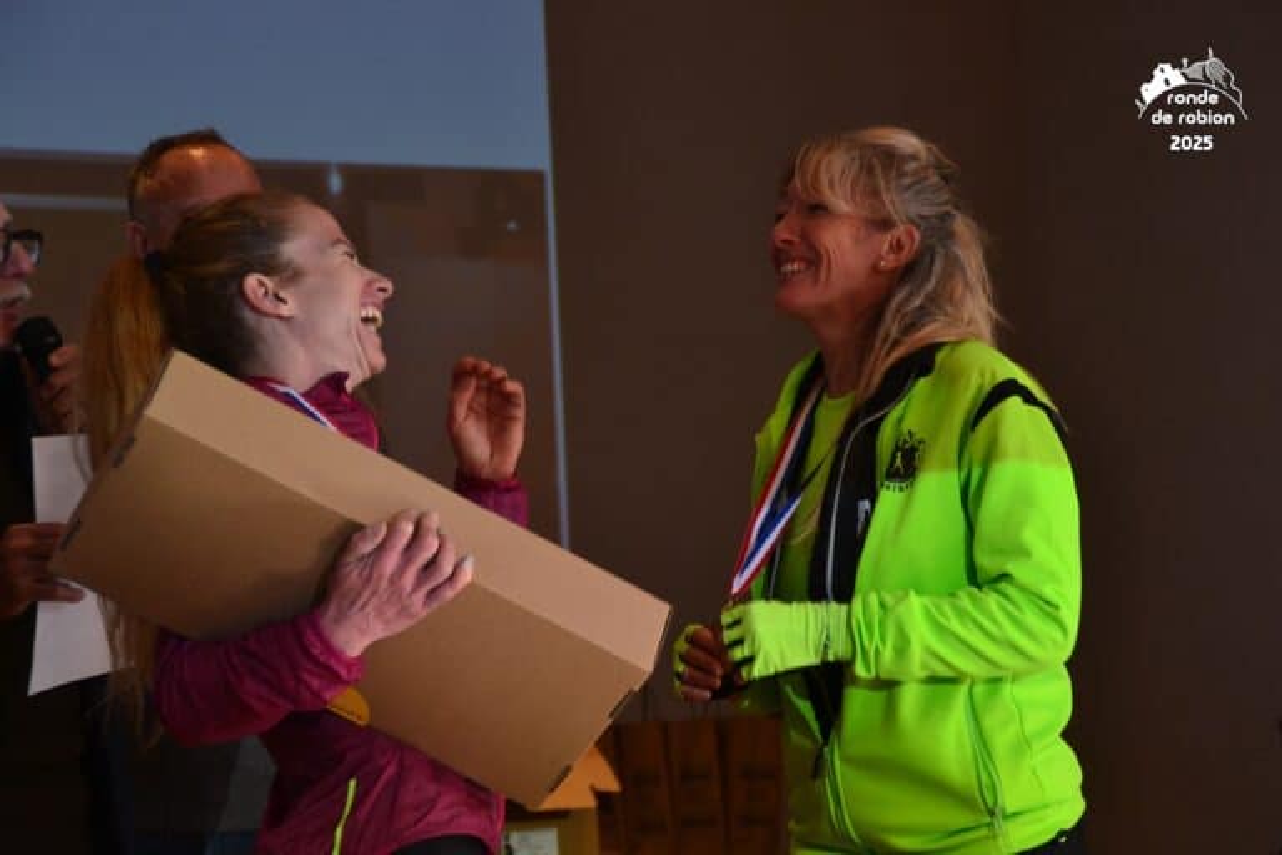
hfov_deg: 20.0
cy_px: 428
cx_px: 641
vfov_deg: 13.4
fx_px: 3632
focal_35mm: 102
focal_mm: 68
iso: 800
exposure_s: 1/125
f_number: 5.3
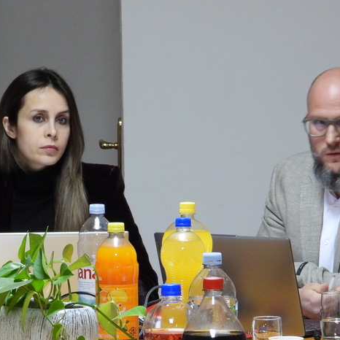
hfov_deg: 6.7
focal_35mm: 262
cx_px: 31
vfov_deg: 6.7
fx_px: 2911
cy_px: 241
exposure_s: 1/20
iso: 400
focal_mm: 20.7
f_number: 4
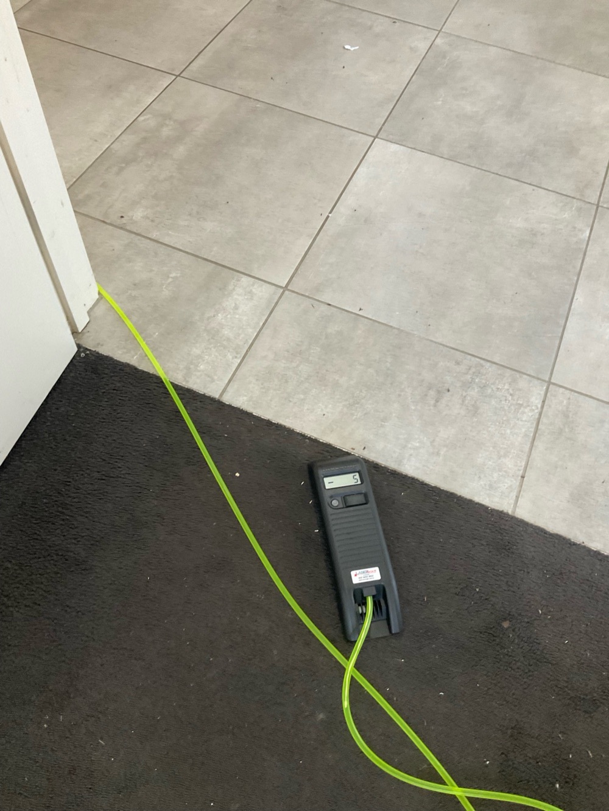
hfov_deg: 48.2
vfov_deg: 61.7
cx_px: 304
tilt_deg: -57.4
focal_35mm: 29
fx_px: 680
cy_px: 406
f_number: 1.8
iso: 160
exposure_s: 1/50
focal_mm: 3
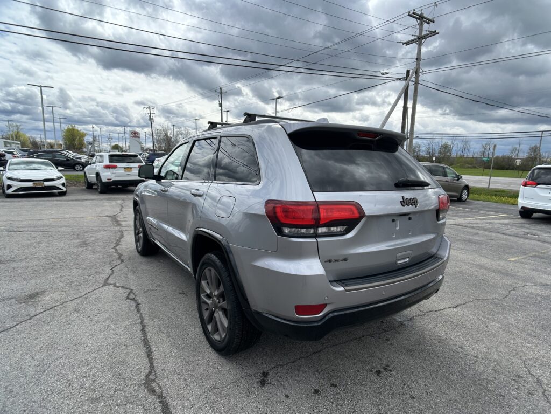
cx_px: 276
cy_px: 207
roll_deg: -1.6
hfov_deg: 67.3
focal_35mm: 26
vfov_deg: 53.1
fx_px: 414
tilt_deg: -9.5
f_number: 1.5
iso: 50
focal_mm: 5.7
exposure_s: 1/4115
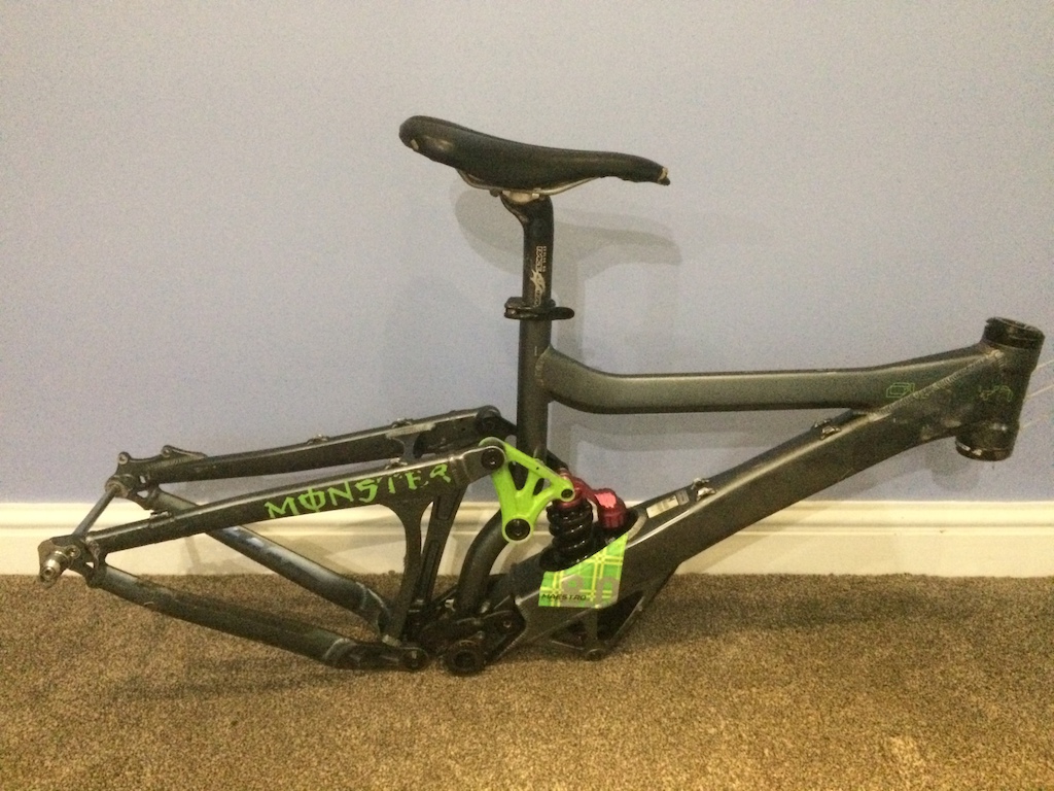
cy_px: 396
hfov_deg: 61.7
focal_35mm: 29
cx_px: 527
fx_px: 883
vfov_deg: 48.2
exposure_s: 1/15
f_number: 2.2
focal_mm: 4.15
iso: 1000
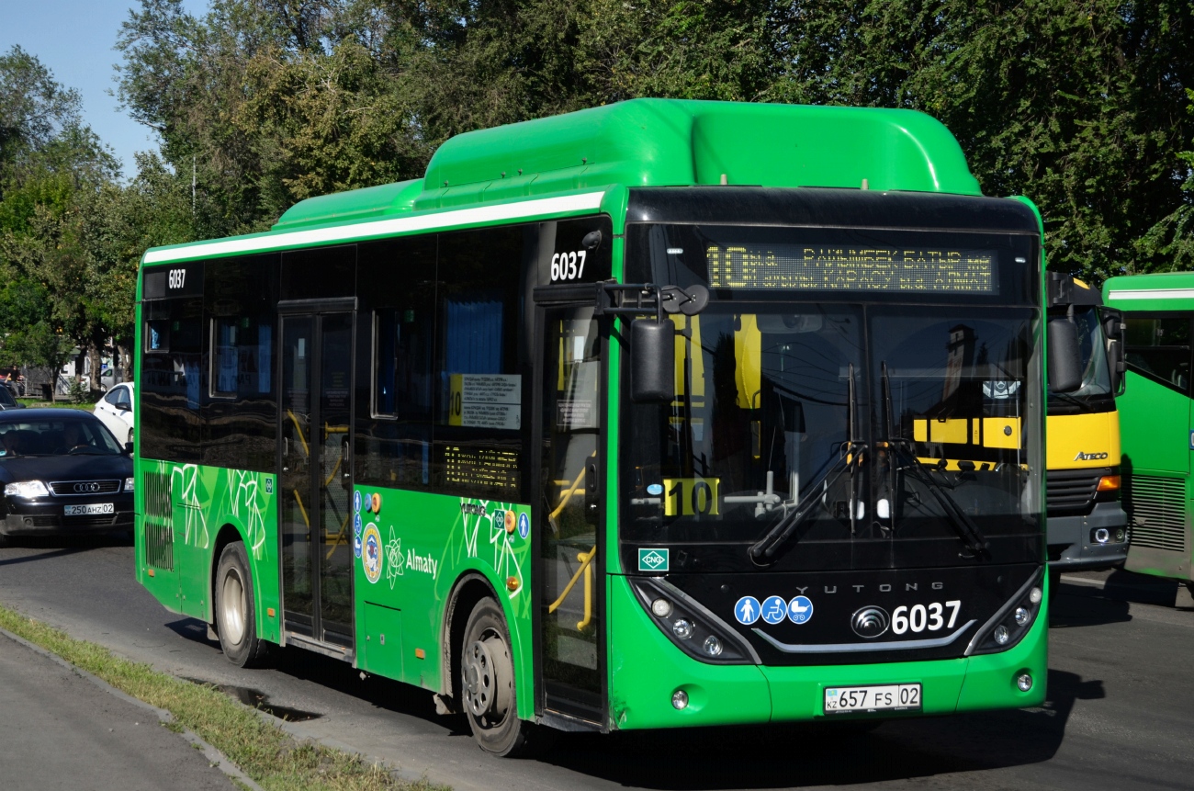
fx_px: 2731
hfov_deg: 24.7
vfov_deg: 16.5
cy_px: 396
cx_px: 597
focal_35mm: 82
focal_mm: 55
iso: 200
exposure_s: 1/1000
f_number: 5.6
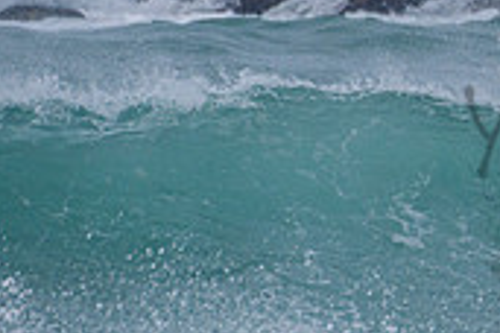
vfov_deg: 0.7
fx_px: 28928
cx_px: 766
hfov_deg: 1.0
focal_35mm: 2083
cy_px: 107
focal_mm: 500
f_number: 5.6
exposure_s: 1/2000
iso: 450
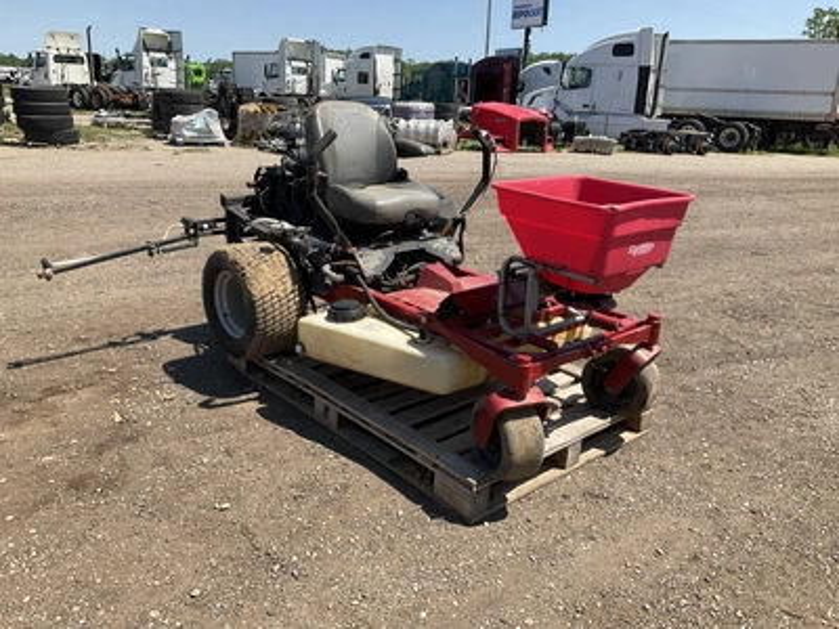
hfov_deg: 61.7
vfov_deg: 48.2
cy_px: 314
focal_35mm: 29
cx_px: 420
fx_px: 703
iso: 25
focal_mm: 3
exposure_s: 1/1451
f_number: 1.8
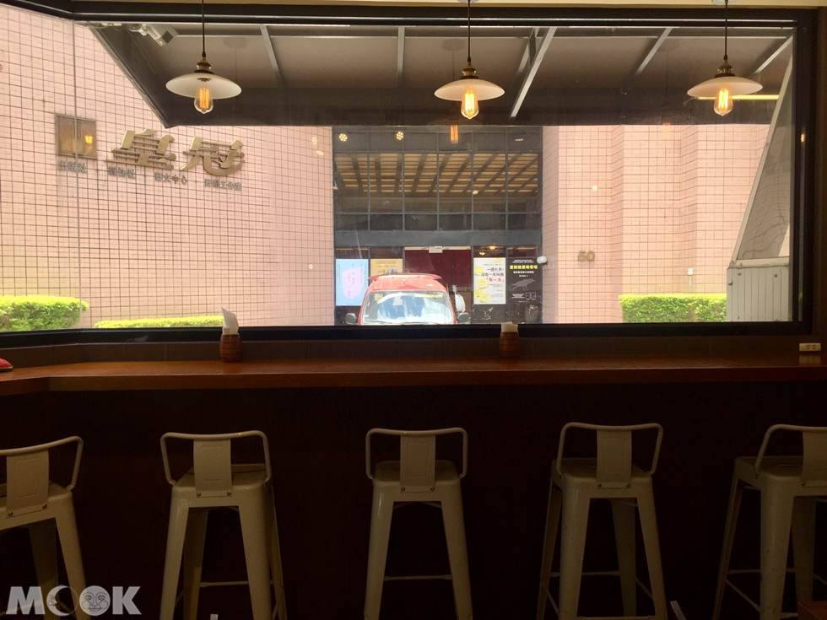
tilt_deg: -2.1
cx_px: 414
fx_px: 693
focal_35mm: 29
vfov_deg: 48.2
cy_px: 310
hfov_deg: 61.7
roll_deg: -1.3
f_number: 2.2
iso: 32
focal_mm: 4.15
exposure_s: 1/434
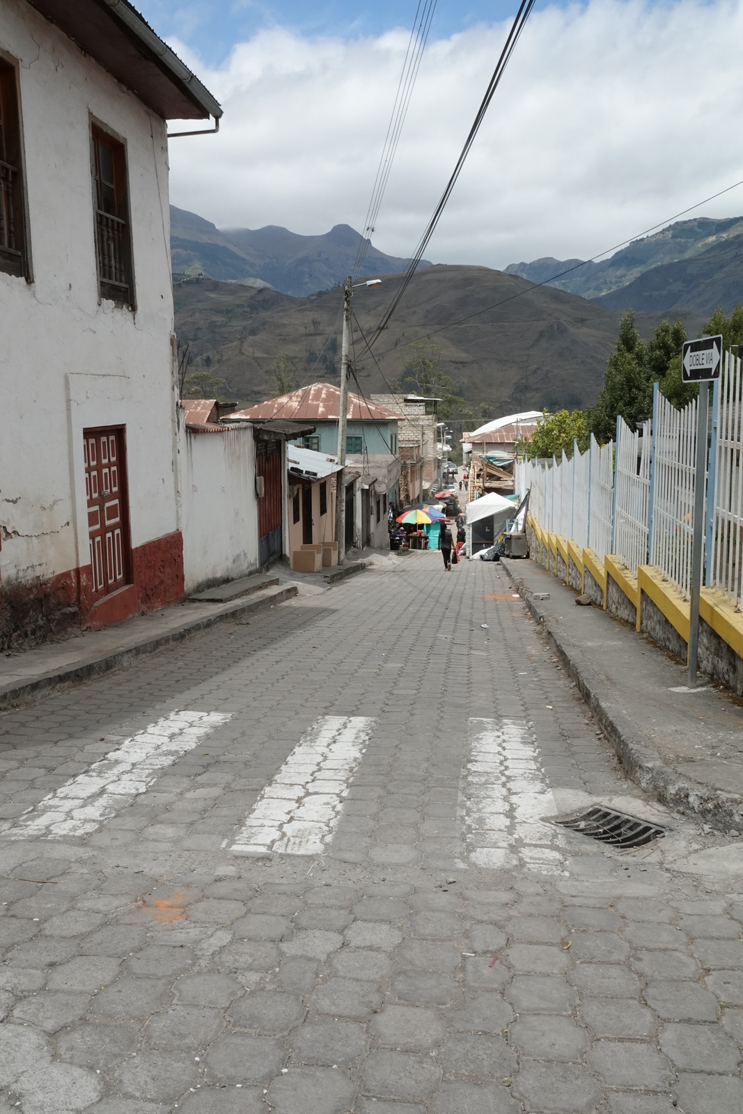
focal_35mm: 31
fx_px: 959
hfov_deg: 42.3
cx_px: 372
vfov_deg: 60.3
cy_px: 557
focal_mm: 11.51
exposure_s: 1/125
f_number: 13
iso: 320
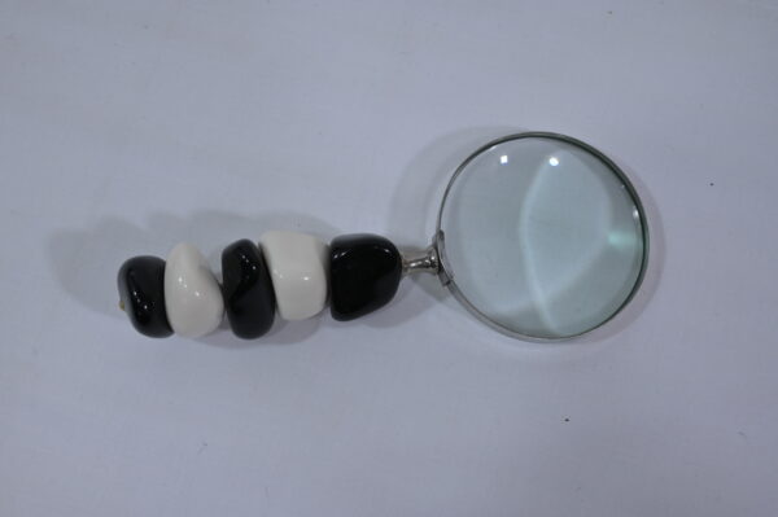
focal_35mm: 36
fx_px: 777
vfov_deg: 36.8
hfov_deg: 53.2
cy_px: 258
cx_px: 389
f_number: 10
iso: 640
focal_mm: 36
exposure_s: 1/125
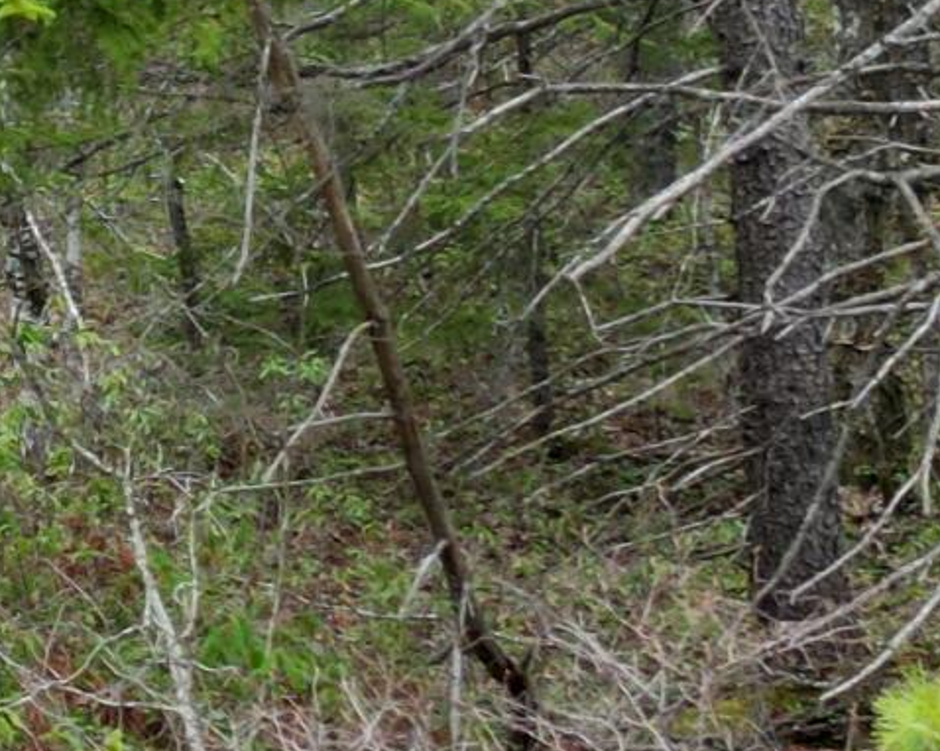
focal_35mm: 147
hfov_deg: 12.1
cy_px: 18
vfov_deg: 10.4
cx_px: -712
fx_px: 4088
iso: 200
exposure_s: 1/640
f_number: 1.7
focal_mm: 6.72
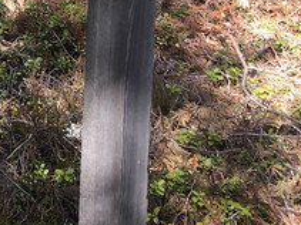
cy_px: -118
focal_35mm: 132
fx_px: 1147
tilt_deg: -7.8
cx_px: -252
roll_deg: -1.3
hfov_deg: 13.3
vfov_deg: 10.8
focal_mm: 4.15
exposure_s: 1/261
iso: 25
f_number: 2.2
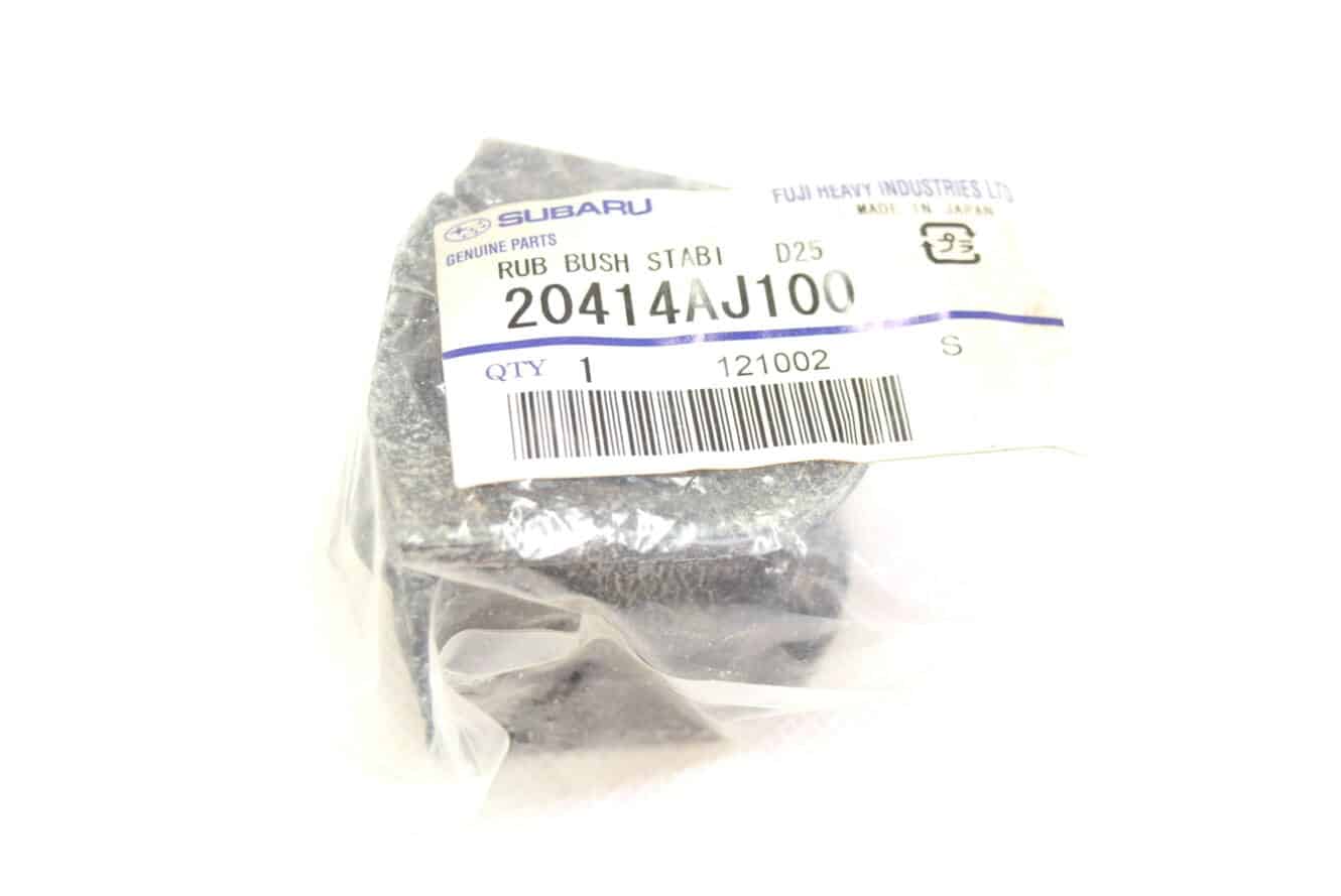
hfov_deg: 36.8
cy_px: 417
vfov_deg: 25.1
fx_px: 2013
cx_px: 729
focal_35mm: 54
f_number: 5
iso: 400
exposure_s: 1/100
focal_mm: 32
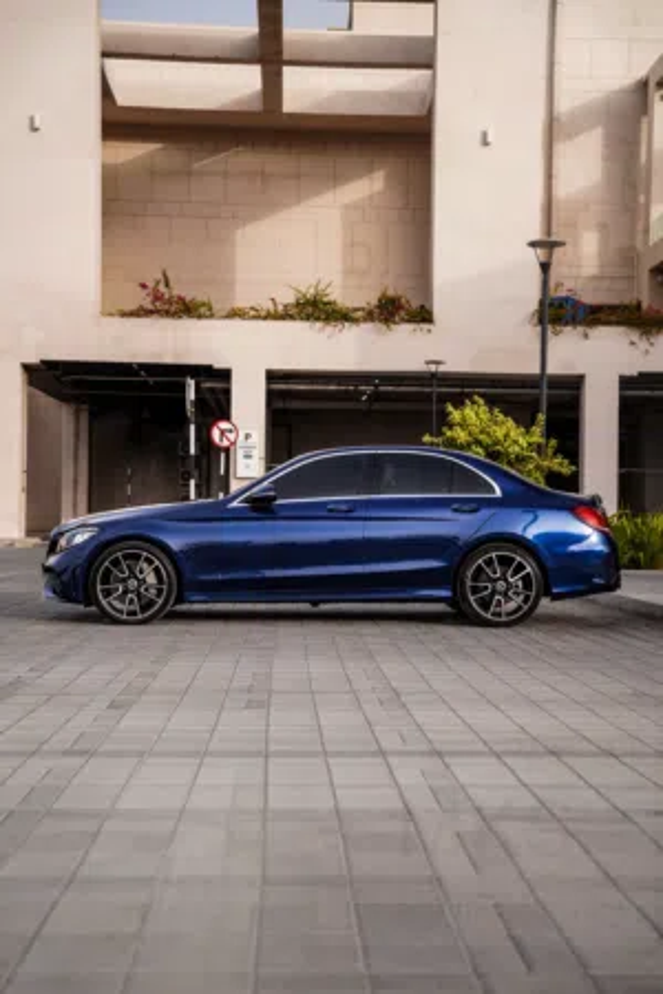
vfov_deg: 43.8
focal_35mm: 45
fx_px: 1238
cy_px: 497
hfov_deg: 30.0
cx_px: 332
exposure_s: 1/100
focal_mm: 44.8
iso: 200
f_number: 3.2
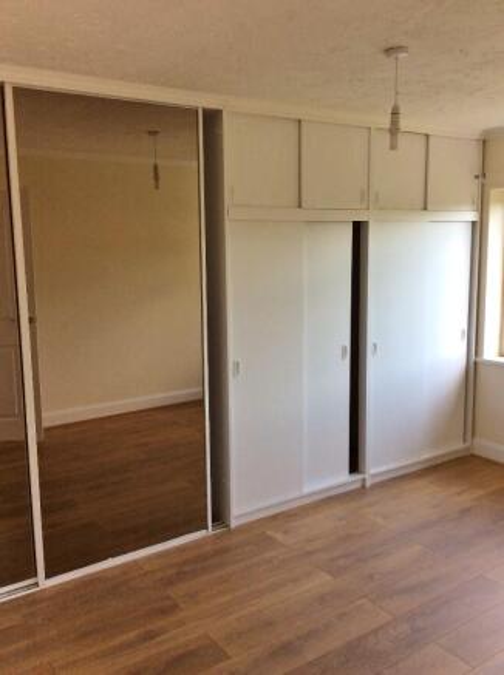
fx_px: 623
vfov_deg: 56.9
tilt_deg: -8.8
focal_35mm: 32
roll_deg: +2.0
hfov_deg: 44.0
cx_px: 252
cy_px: 338
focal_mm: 3.3
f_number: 2.4
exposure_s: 1/100
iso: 40
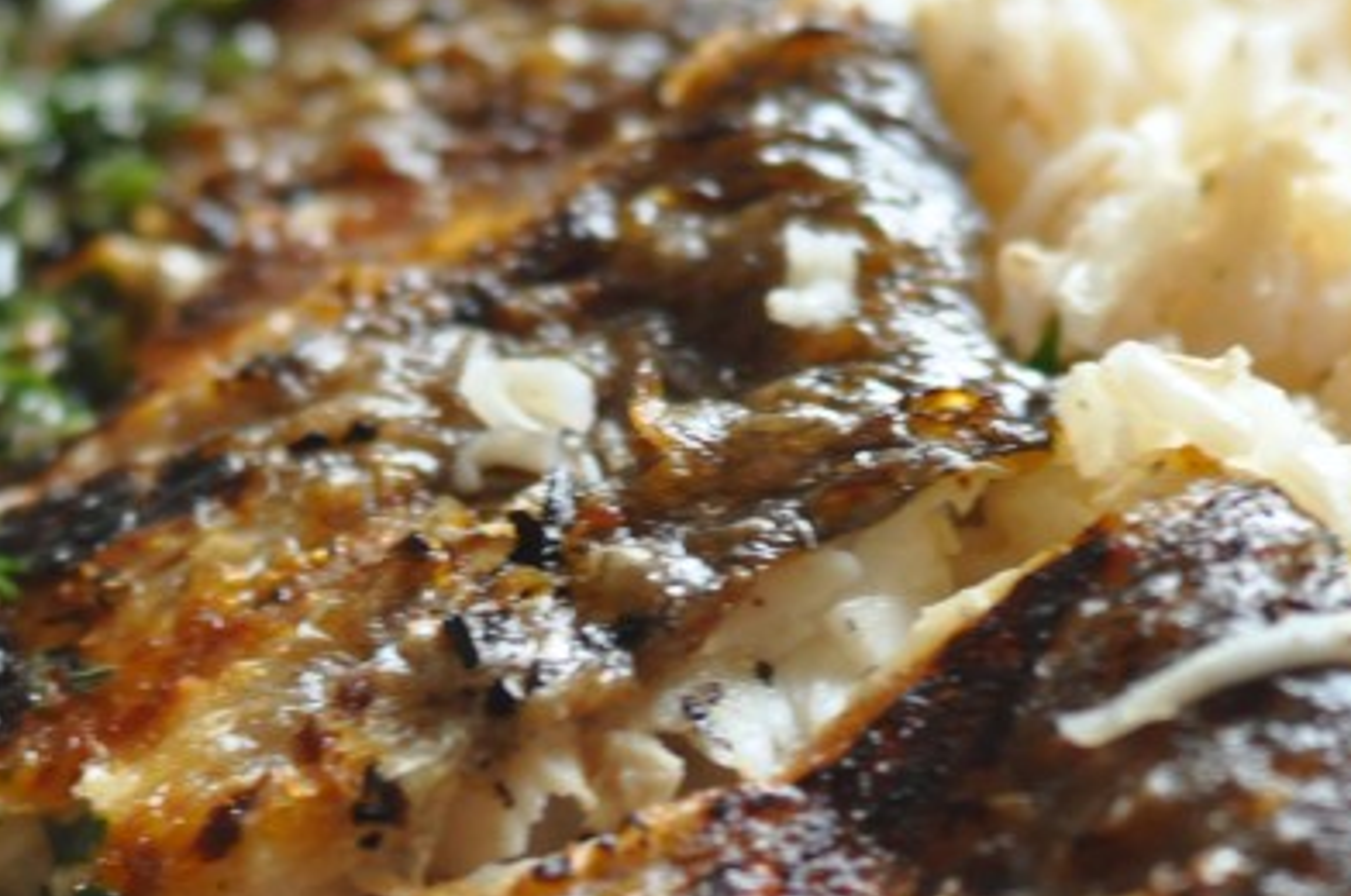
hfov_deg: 10.5
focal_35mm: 196
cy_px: 817
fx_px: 7343
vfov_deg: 7.0
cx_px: 631
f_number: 3.5
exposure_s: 1/50
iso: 800
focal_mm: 50
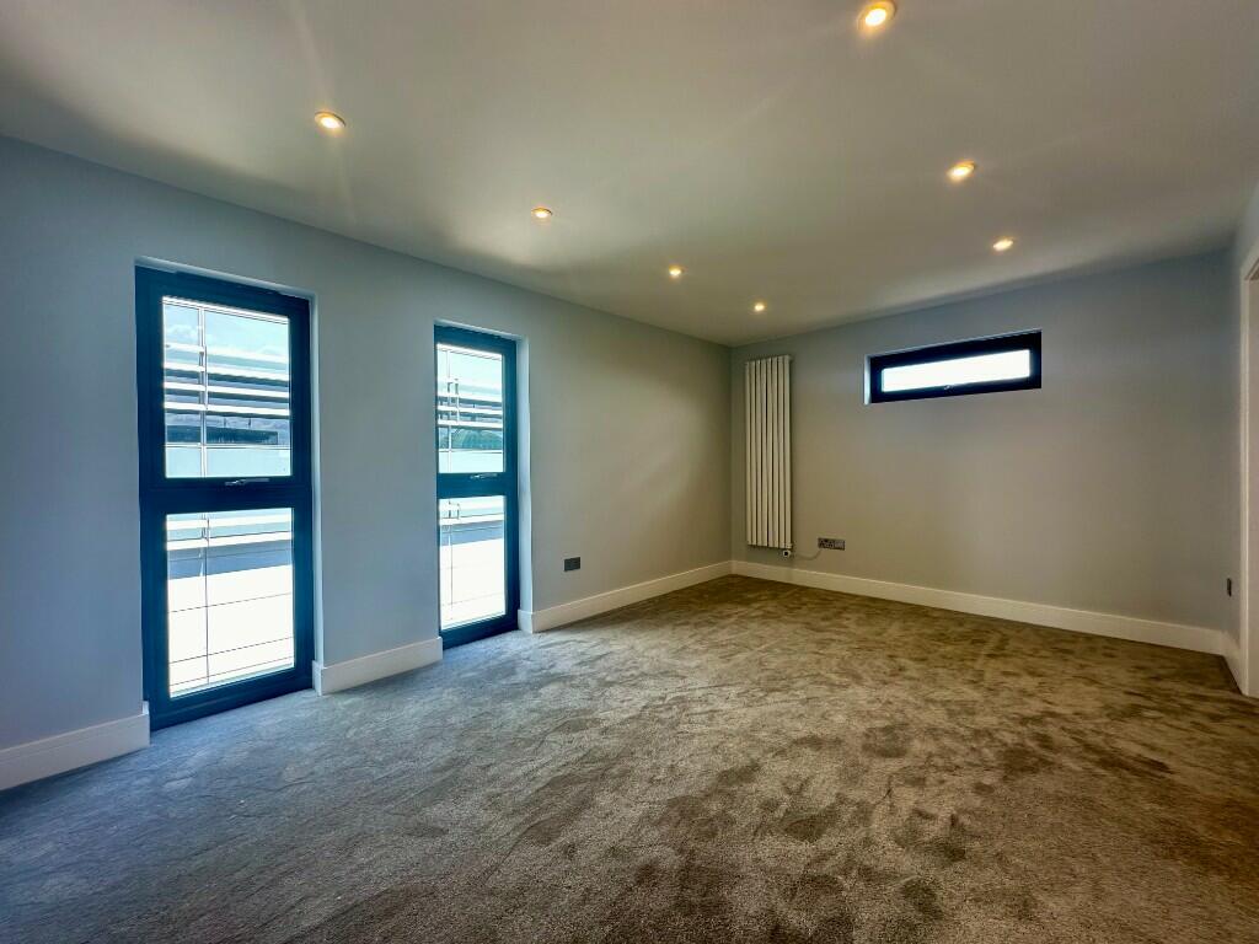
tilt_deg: +0.6
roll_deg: +0.6
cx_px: 630
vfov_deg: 85.7
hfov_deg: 102.1
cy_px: 472
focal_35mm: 14
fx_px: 509
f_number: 2.2
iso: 50
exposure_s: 1/100
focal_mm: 2.22
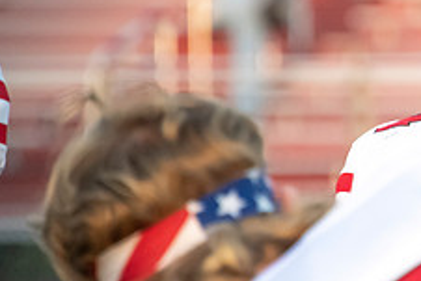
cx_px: 510
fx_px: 9010
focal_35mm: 770
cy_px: 126
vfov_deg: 1.8
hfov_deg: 2.7
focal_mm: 300
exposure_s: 1/2500
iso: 4000
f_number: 5.6
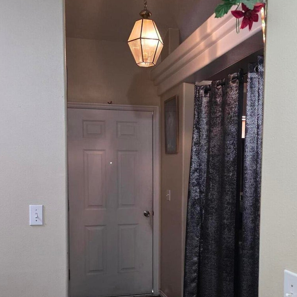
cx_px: 168
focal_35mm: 43
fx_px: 417
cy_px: 208
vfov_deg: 38.5
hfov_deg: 39.1
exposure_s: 1/120
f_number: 1.7
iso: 1000
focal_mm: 6.3
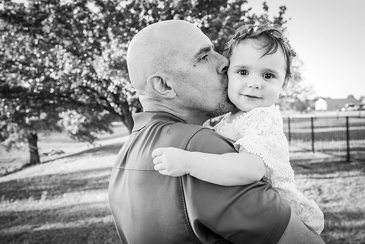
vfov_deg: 37.9
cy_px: 122
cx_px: 182
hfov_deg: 54.4
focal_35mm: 35
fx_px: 355
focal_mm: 35
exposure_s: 1/160
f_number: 6.3
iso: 500
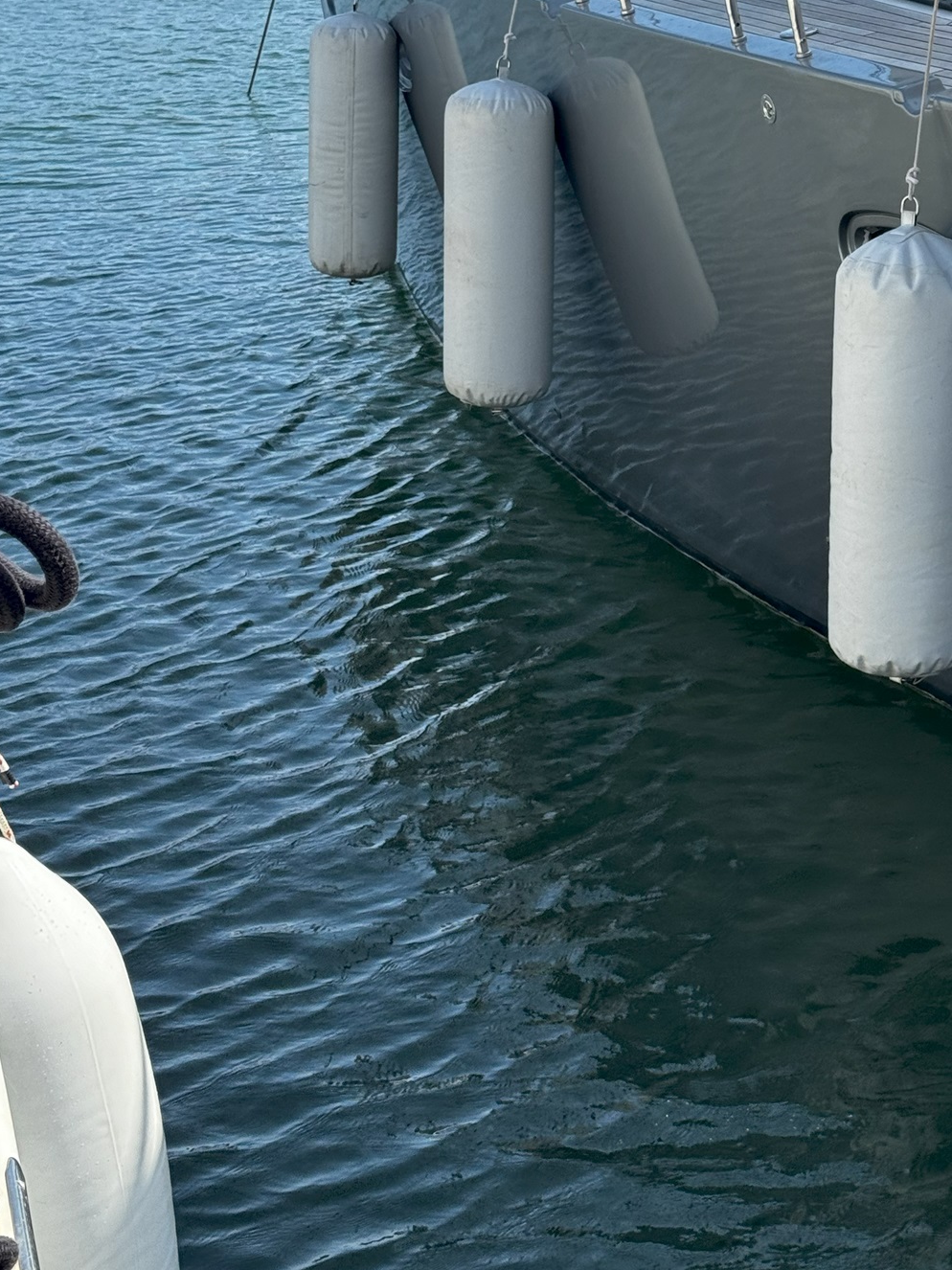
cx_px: 703
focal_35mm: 73
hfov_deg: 20.0
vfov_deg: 26.3
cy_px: 320
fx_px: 2678
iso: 64
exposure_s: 1/2045
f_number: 1.78
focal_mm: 6.76
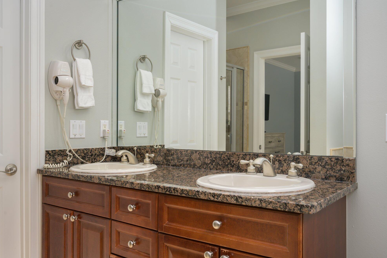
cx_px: 188
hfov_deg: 60.3
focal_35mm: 31
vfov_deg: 42.3
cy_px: 130
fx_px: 333
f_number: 9
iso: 250
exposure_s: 1/60
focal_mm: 30
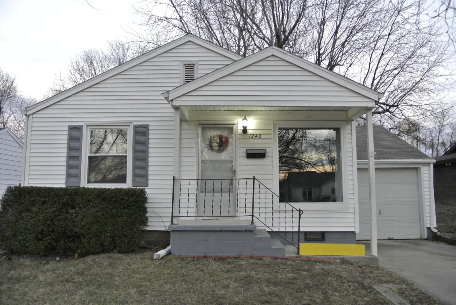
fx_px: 342
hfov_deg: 67.3
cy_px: 152
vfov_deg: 48.1
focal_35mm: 27
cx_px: 228
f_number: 3.5
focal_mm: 10
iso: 800
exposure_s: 1/80
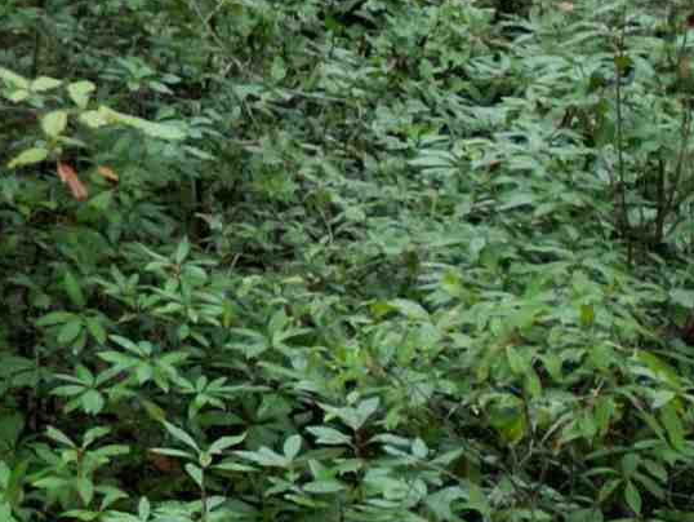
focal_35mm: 137
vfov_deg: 10.4
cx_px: -1202
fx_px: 2748
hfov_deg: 11.0
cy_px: -315
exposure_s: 1/120
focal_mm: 6.72
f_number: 1.7
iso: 140
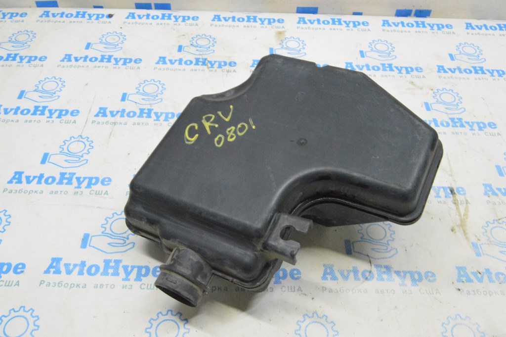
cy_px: 168
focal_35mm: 34
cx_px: 253
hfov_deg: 55.1
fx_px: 485
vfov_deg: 38.3
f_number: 20
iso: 6400
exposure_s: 1/15
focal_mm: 23
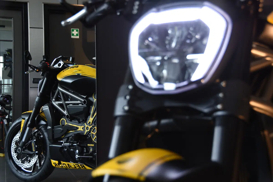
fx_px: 478
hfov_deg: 31.9
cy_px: 91
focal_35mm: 63
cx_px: 136
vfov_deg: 21.6
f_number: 4.5
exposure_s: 1/2
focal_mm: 42
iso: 200
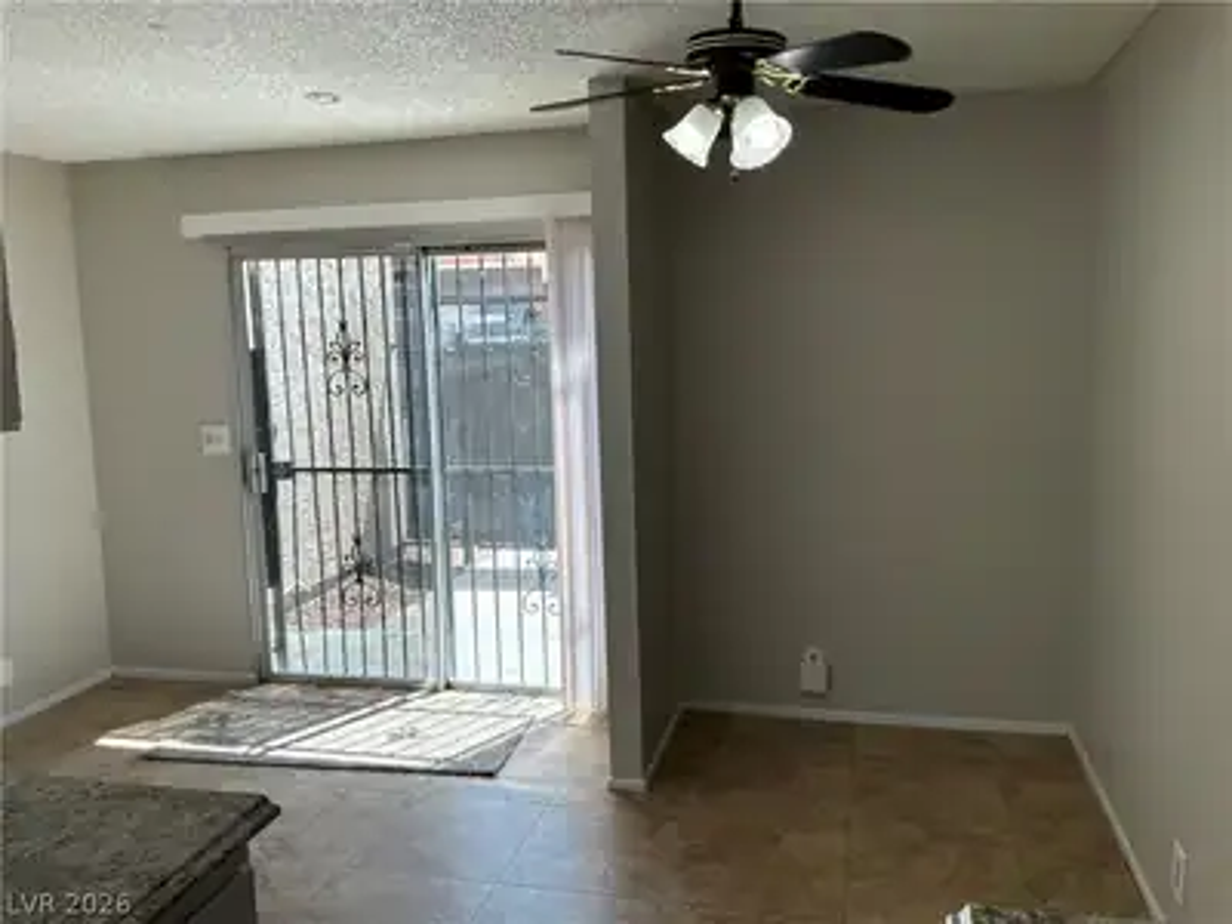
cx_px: 616
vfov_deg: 49.7
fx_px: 997
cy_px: 462
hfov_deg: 63.4
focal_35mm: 28
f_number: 1.8
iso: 40
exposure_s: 1/240
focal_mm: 3
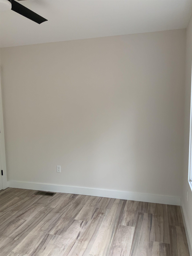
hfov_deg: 48.2
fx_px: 214
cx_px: 96
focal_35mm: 29
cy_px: 128
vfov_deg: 61.7
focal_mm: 3
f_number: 1.8
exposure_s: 1/87
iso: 64
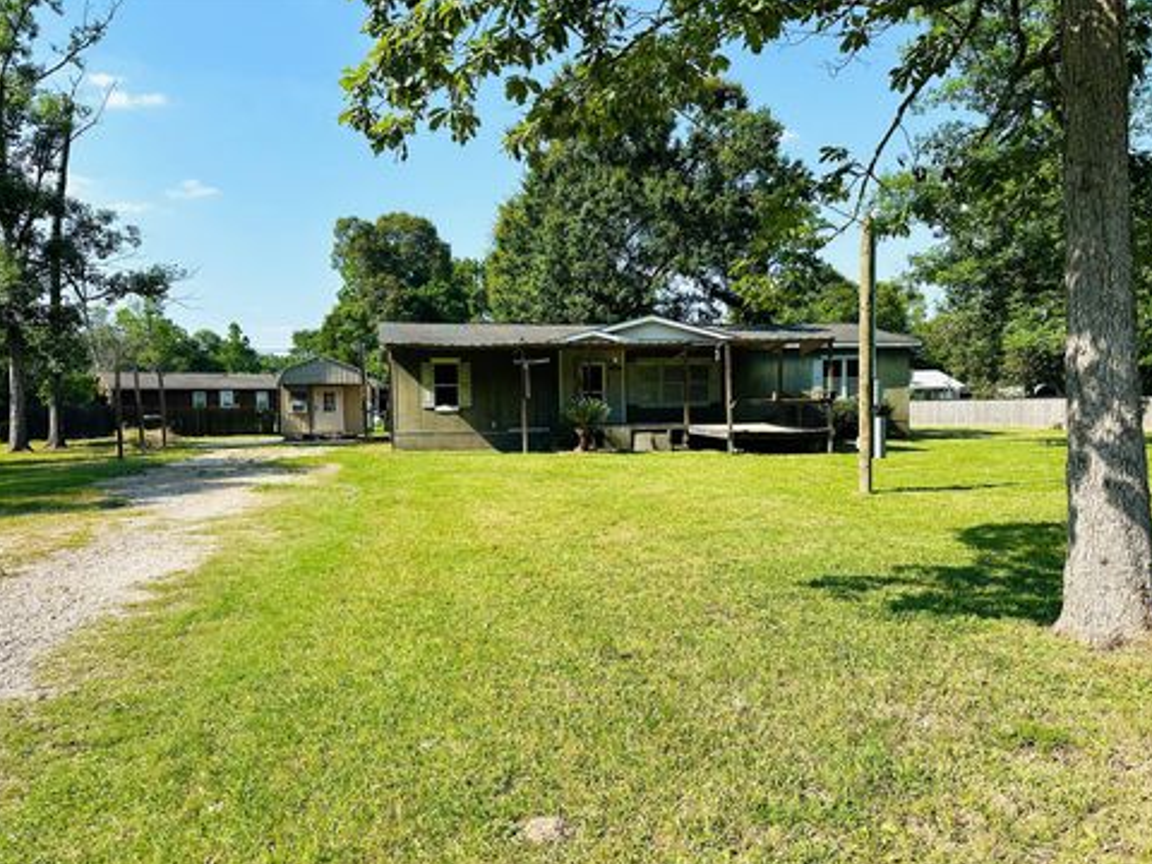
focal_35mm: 25
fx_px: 832
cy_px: 438
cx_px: 593
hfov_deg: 69.4
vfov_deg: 54.9
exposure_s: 1/3155
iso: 80
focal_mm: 6.86
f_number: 1.78
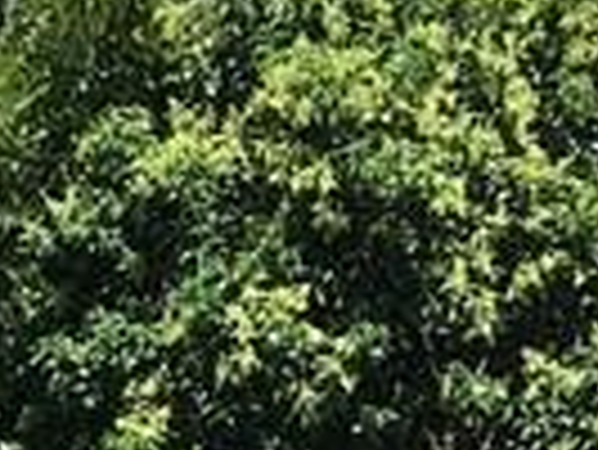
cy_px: 1476
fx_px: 3856
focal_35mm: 223
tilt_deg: -8.7
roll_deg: -0.9
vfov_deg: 6.0
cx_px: -553
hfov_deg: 8.5
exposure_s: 1/1115
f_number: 2.2
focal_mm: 4.15
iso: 25
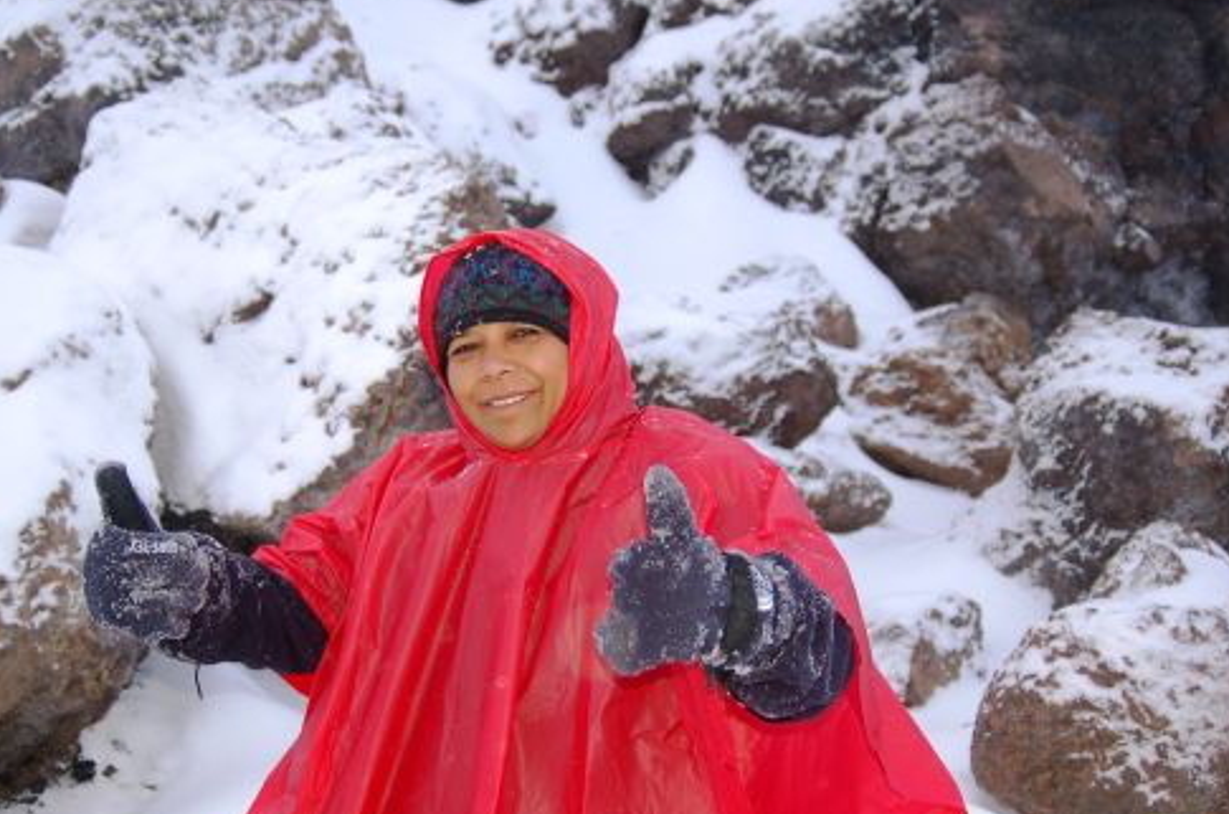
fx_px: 1771
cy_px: 422
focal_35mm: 52
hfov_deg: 38.2
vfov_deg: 25.9
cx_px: 555
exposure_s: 1/250
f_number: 3.3
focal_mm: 28
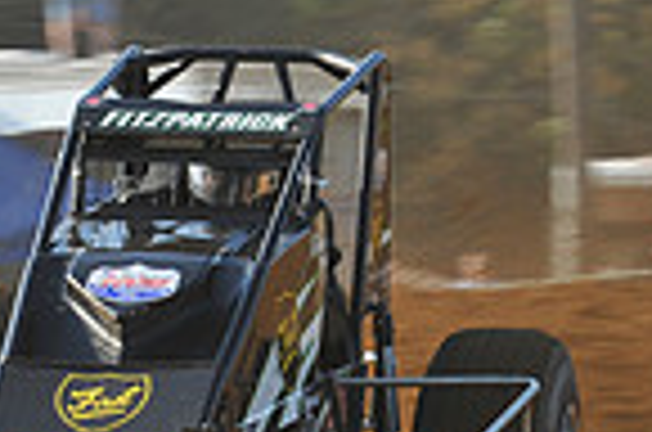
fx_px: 11584
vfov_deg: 2.1
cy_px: 504
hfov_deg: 3.2
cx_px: -31
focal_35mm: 641
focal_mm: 160
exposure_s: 1/320
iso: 320
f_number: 10
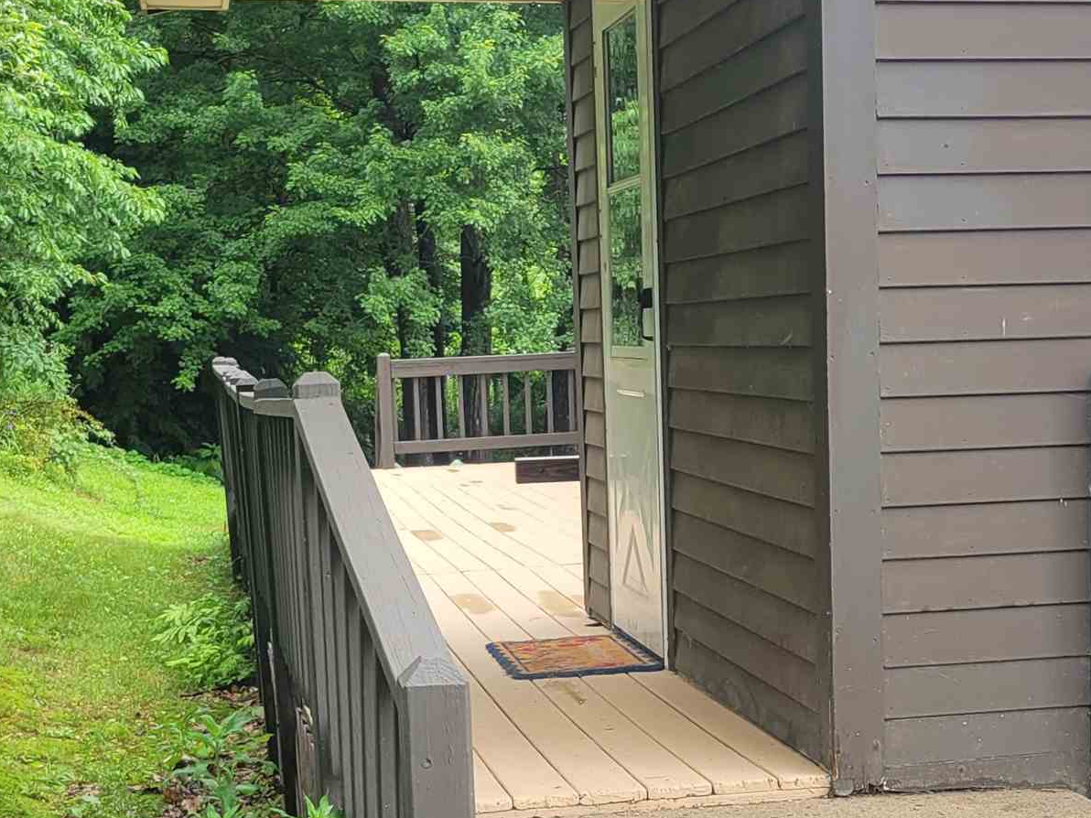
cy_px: 707
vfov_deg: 21.5
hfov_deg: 28.8
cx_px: 734
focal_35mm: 67
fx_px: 2112
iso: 40
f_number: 1.8
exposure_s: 1/211
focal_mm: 5.4
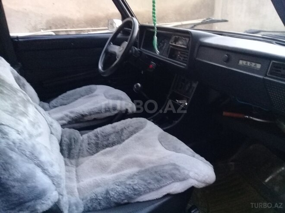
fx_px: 255
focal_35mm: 31
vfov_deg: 45.4
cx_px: 142
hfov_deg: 58.4
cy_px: 106
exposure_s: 1/17
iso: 250
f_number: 2.2
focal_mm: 3.3
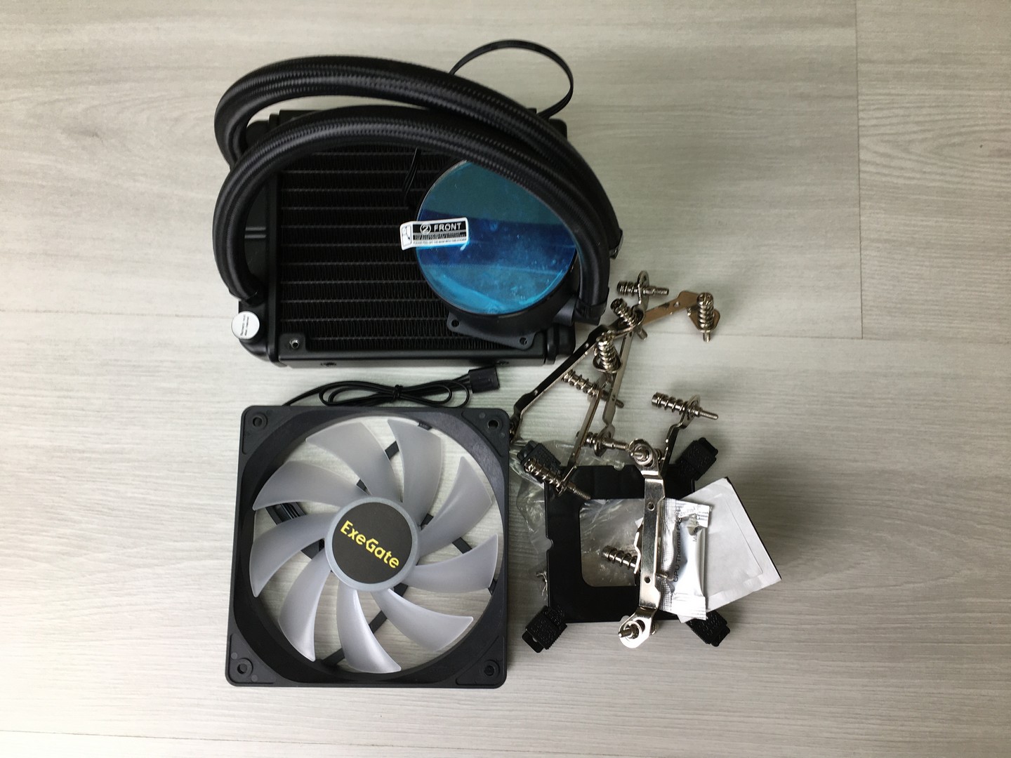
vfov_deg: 48.2
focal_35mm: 29
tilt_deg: -80.9
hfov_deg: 61.7
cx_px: 506
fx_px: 847
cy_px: 379
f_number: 2.2
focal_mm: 4.15
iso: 25
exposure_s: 1/50
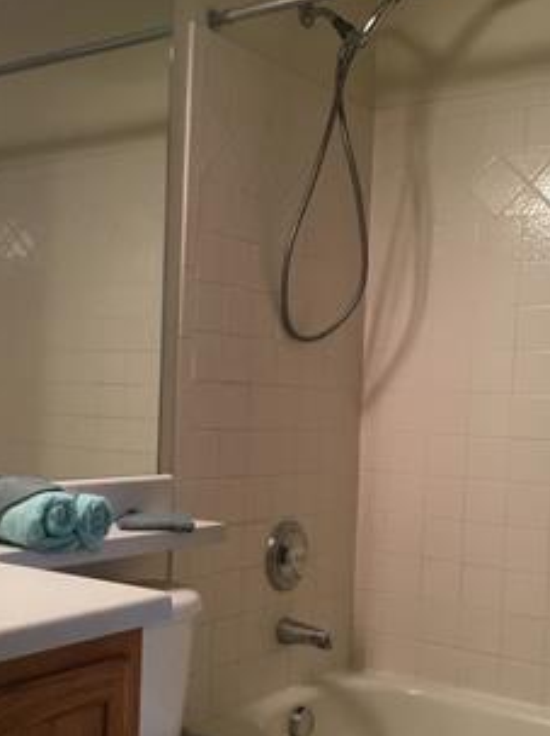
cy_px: 436
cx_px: 190
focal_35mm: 49
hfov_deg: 29.4
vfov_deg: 38.8
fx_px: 1041
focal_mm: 3.3
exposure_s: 1/30
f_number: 2.4
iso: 100
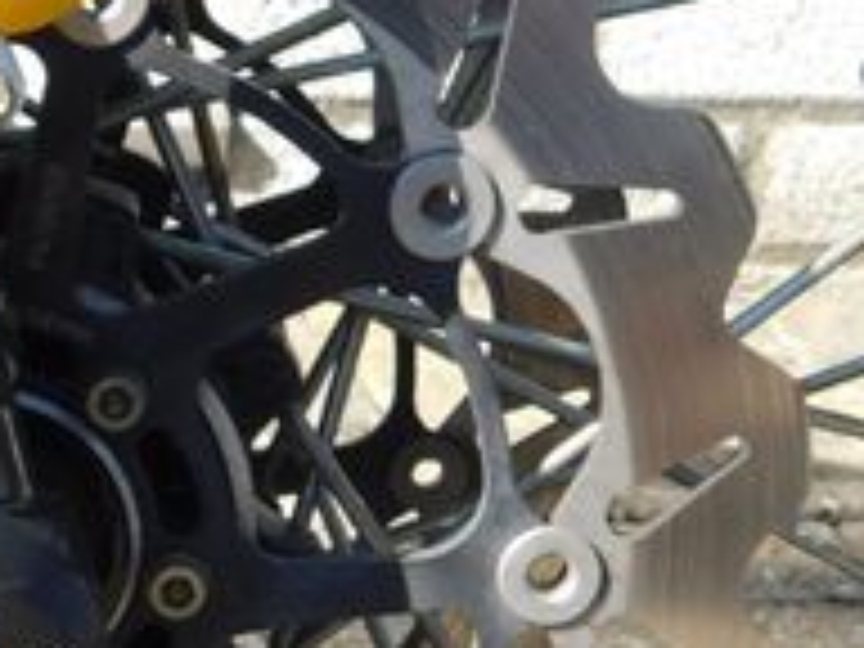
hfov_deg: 18.9
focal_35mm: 100
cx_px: -58
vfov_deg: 14.7
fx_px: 2496
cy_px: 558
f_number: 3.2
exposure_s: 1/400
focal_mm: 5.3
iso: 125
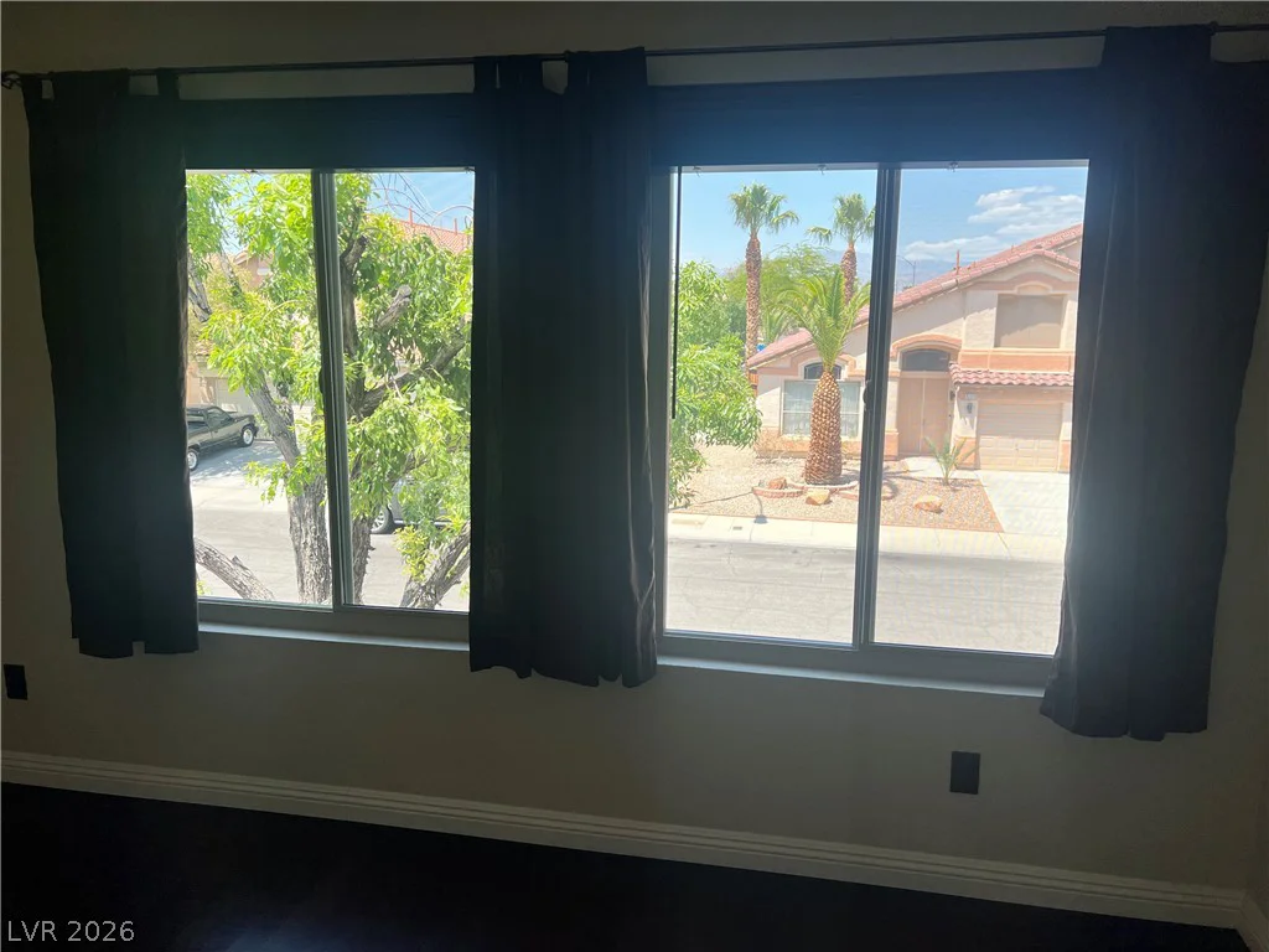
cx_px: 634
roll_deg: -0.6
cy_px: 476
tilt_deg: -10.8
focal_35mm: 26
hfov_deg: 67.3
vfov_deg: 53.1
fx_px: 953
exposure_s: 1/1029
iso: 50
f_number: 1.5
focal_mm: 5.7
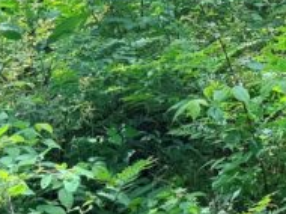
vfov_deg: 10.0
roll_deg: -0.6
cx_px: 449
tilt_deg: +5.6
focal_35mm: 135
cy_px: -237
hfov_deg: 13.6
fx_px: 1114
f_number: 1.78
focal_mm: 6.76
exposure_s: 1/481
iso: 100
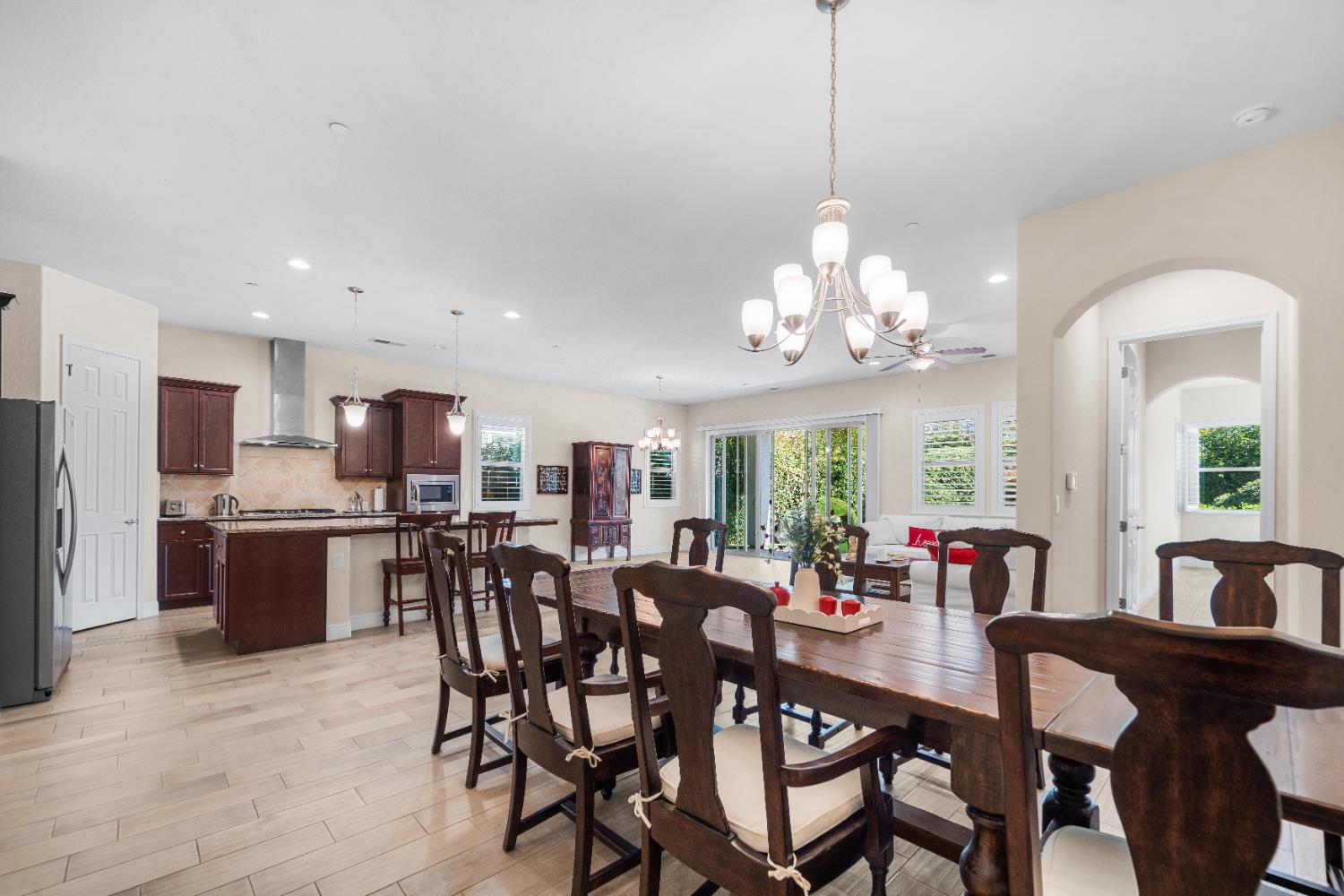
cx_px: 672
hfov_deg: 104.3
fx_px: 523
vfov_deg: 81.2
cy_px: 448
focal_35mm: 14
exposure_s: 1/8
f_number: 8
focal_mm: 14
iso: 400
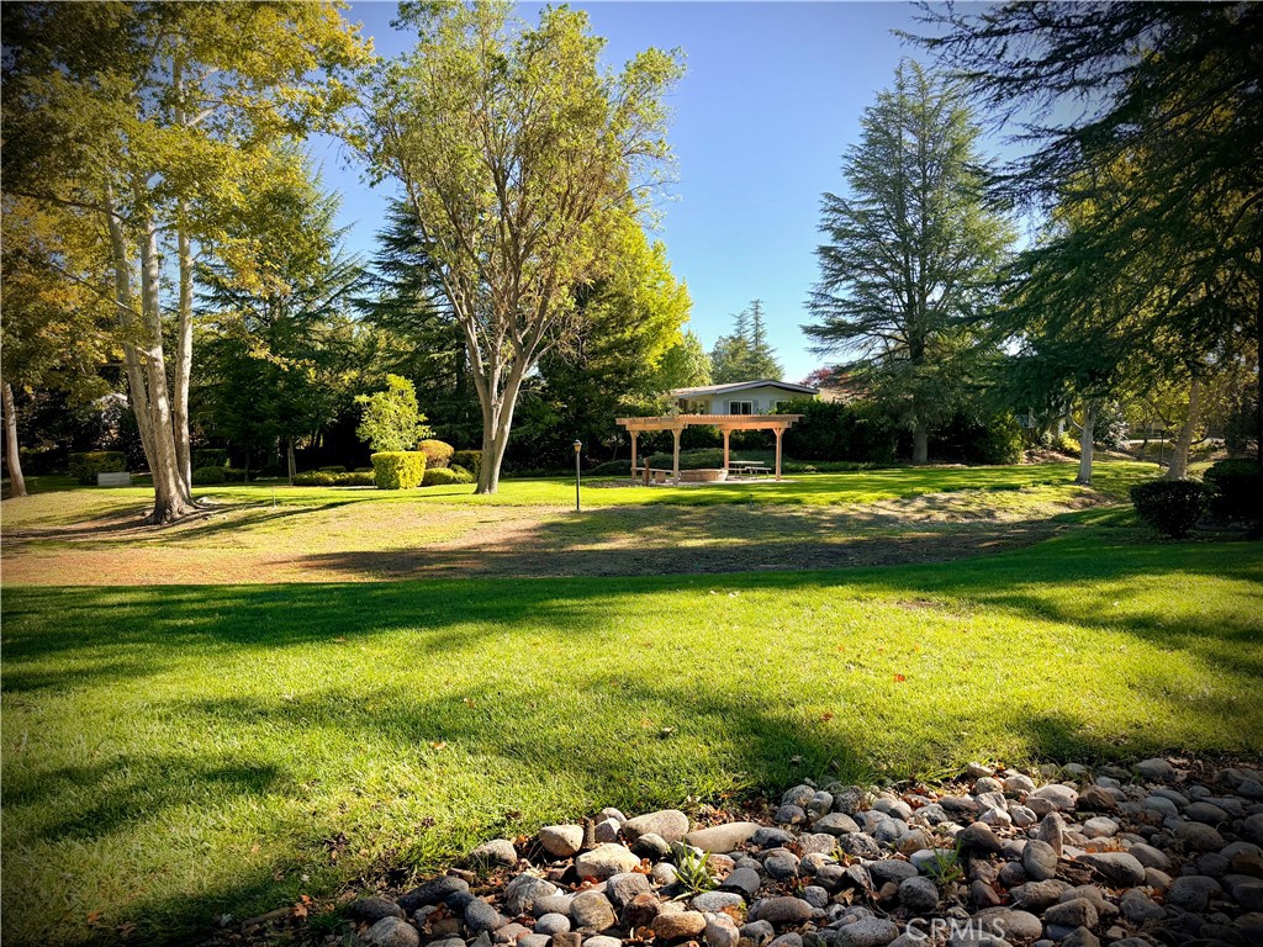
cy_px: 474
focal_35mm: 24
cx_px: 632
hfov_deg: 71.6
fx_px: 876
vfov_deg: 56.8
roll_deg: +1.0
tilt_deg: -3.3
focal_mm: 6.76
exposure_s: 1/1949
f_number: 1.78
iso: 100
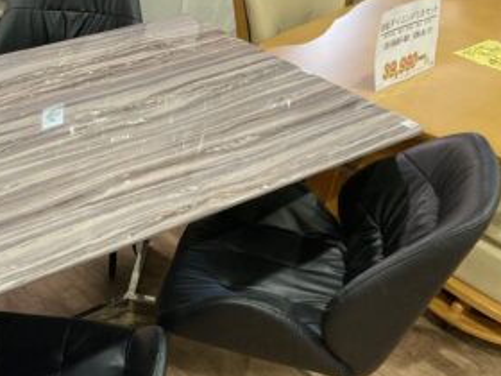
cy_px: 259
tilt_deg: -38.5
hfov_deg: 36.2
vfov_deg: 28.9
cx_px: 64
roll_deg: -2.4
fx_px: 724
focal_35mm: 50
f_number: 1.8
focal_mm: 3.99
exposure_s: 1/50
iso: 125
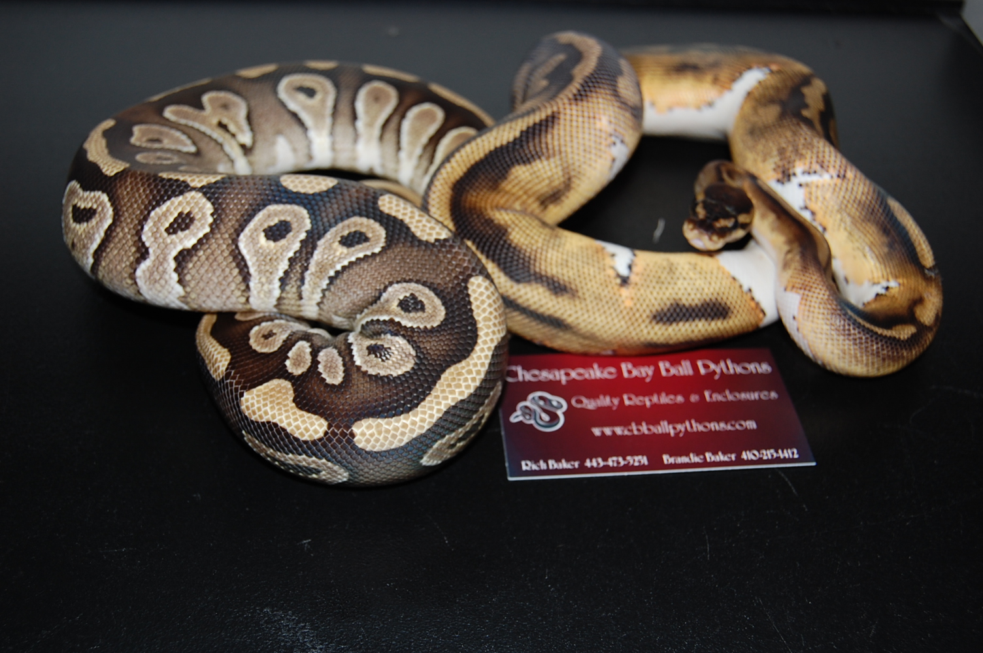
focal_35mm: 45
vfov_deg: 29.8
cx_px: 492
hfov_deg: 43.6
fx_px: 1228
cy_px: 326
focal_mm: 30
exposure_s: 1/125
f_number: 5.6
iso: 200
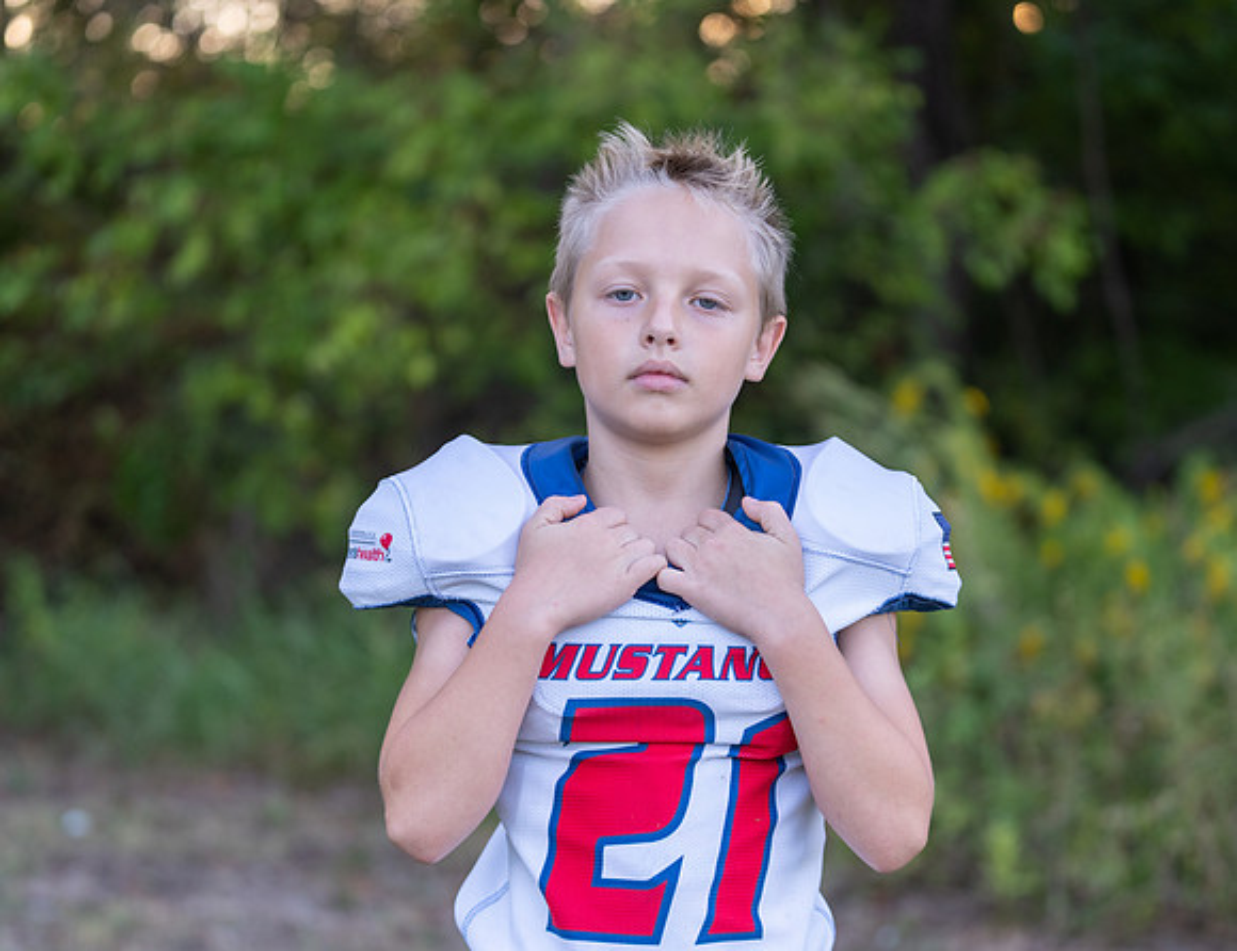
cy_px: 503
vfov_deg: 18.2
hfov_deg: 23.5
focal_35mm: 82
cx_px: 646
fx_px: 2968
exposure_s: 1/320
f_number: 2.8
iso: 400
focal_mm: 70
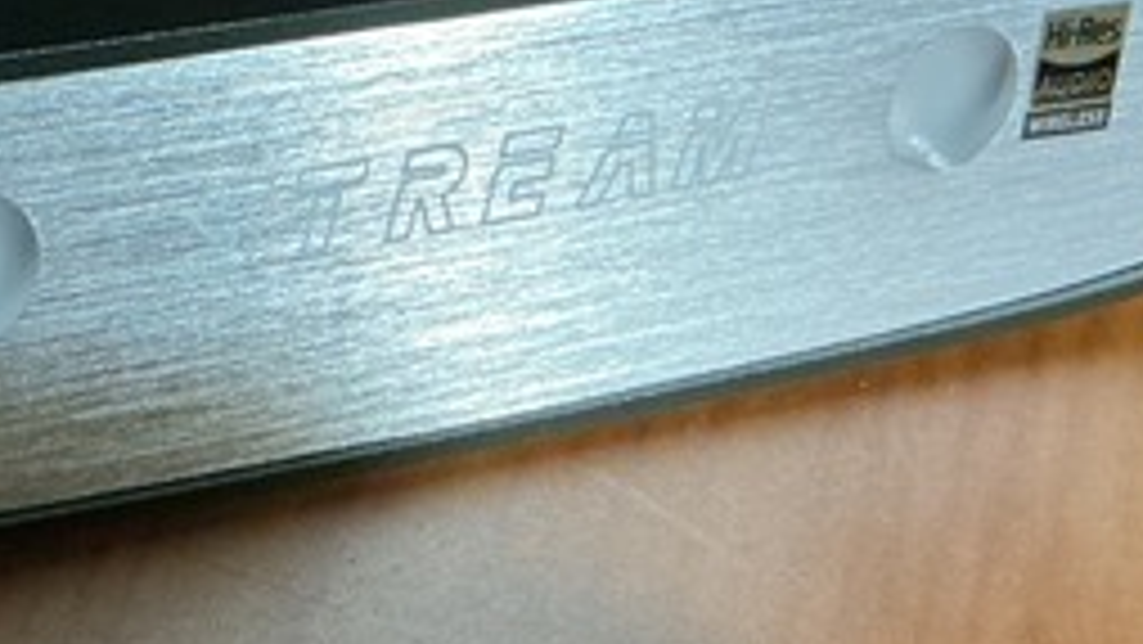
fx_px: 2940
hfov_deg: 21.7
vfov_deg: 12.5
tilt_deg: -35.7
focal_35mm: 97
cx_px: 225
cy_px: 363
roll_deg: -5.3
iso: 400
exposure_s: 1/30
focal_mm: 3
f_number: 1.8
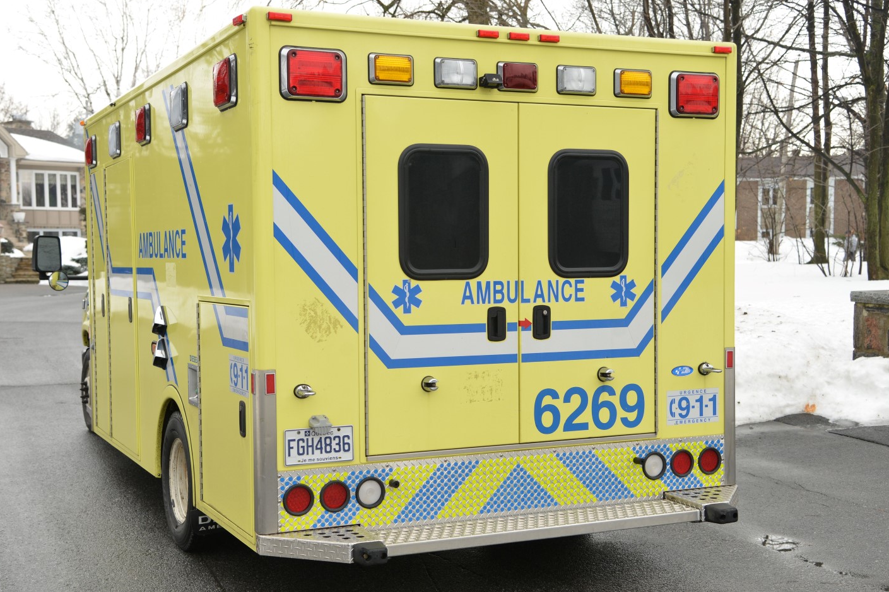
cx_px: 406
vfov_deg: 29.2
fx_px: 1136
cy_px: 315
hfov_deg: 42.7
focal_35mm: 46
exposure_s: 1/160
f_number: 5.6
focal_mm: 40
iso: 400
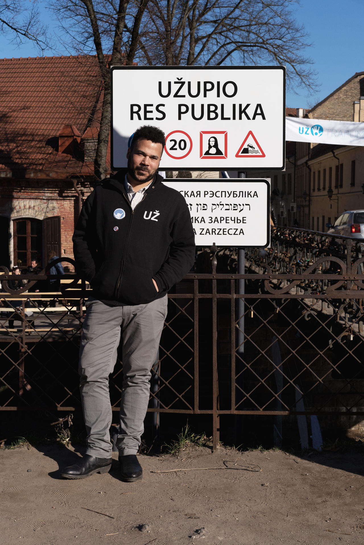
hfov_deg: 24.6
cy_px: 272
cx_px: 182
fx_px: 834
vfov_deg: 36.2
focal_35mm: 55
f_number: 9
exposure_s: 1/5000
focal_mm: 55
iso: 1000
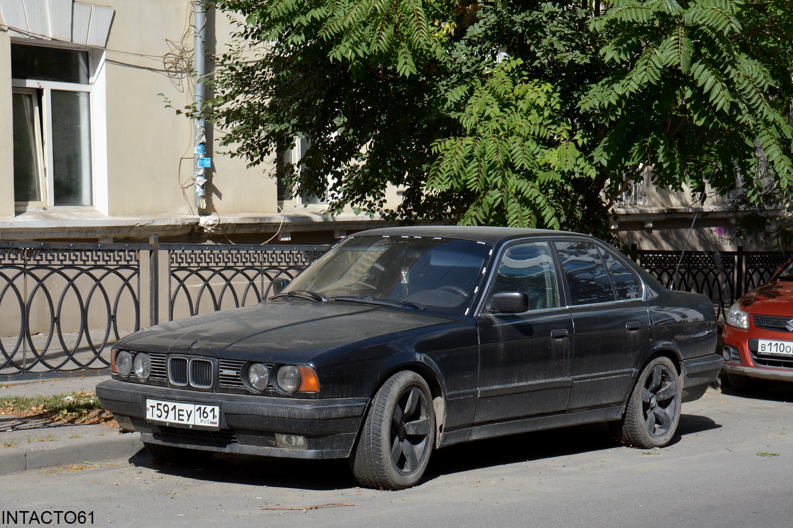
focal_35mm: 78
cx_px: 396
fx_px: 1717
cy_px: 264
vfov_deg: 17.5
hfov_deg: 26.0
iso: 100
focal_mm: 52
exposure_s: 1/320
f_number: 8
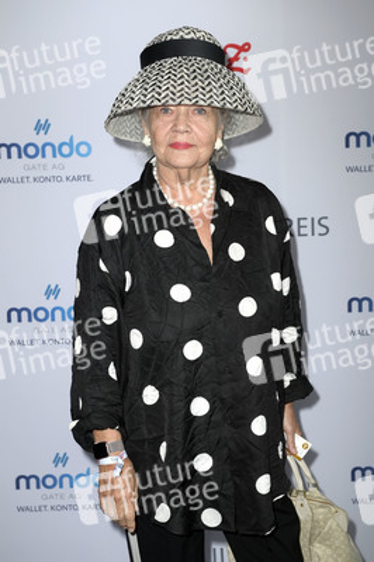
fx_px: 968
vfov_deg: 32.4
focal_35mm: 62
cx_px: 187
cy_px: 281
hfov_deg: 21.9
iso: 800
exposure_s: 1/250
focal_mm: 62
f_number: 5.6
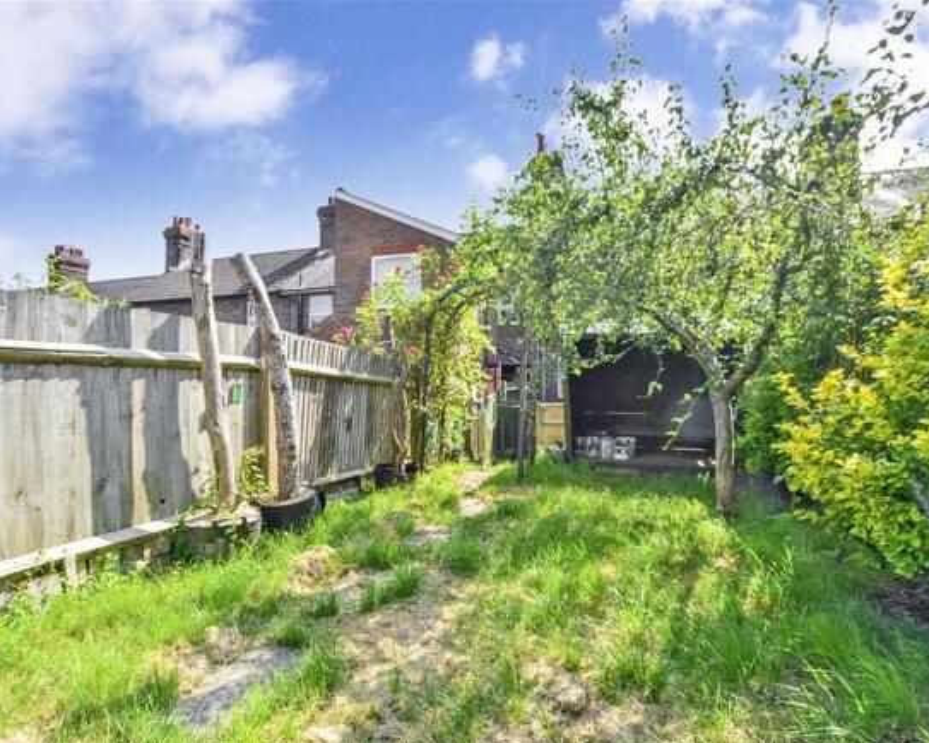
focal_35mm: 17
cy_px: 372
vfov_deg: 76.9
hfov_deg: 89.7
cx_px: 465
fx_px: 467
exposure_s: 1/1000
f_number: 8
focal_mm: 10
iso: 500
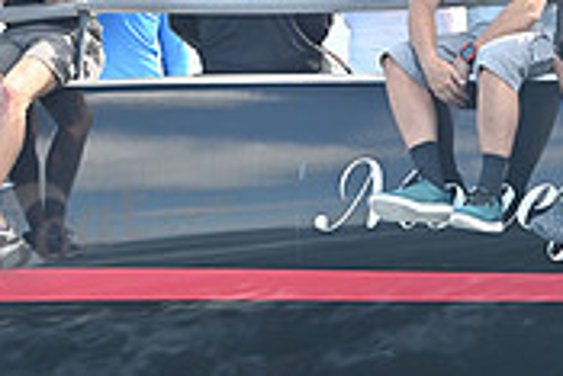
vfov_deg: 4.4
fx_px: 4930
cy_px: 37
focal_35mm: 315
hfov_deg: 6.5
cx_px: 402
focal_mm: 95
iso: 250
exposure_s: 1/1000
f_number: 4
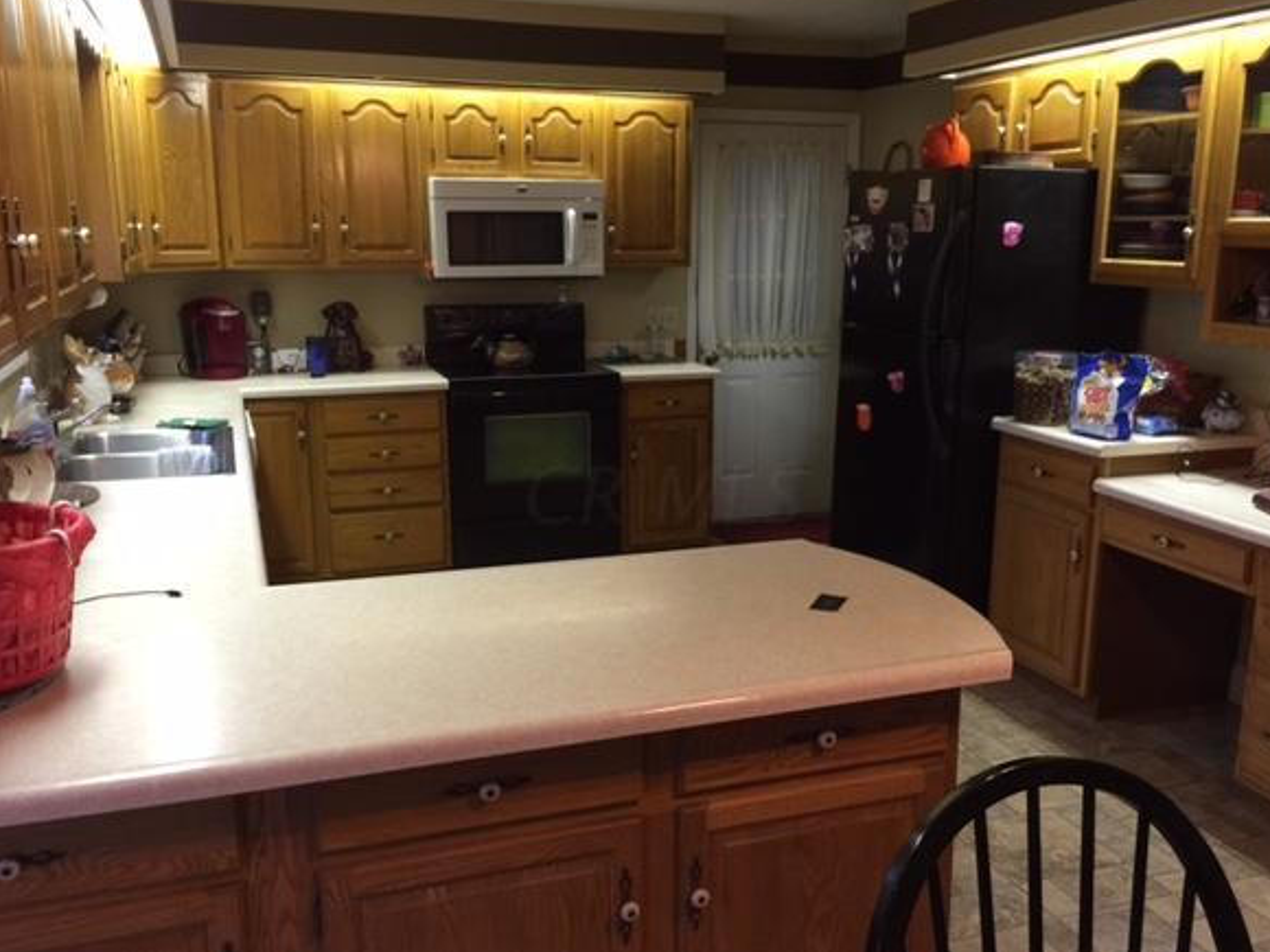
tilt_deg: -12.8
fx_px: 1174
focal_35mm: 32
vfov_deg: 44.2
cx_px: 663
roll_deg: +0.5
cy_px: 495
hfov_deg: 56.8
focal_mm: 4.15
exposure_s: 1/15
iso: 64
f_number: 2.2
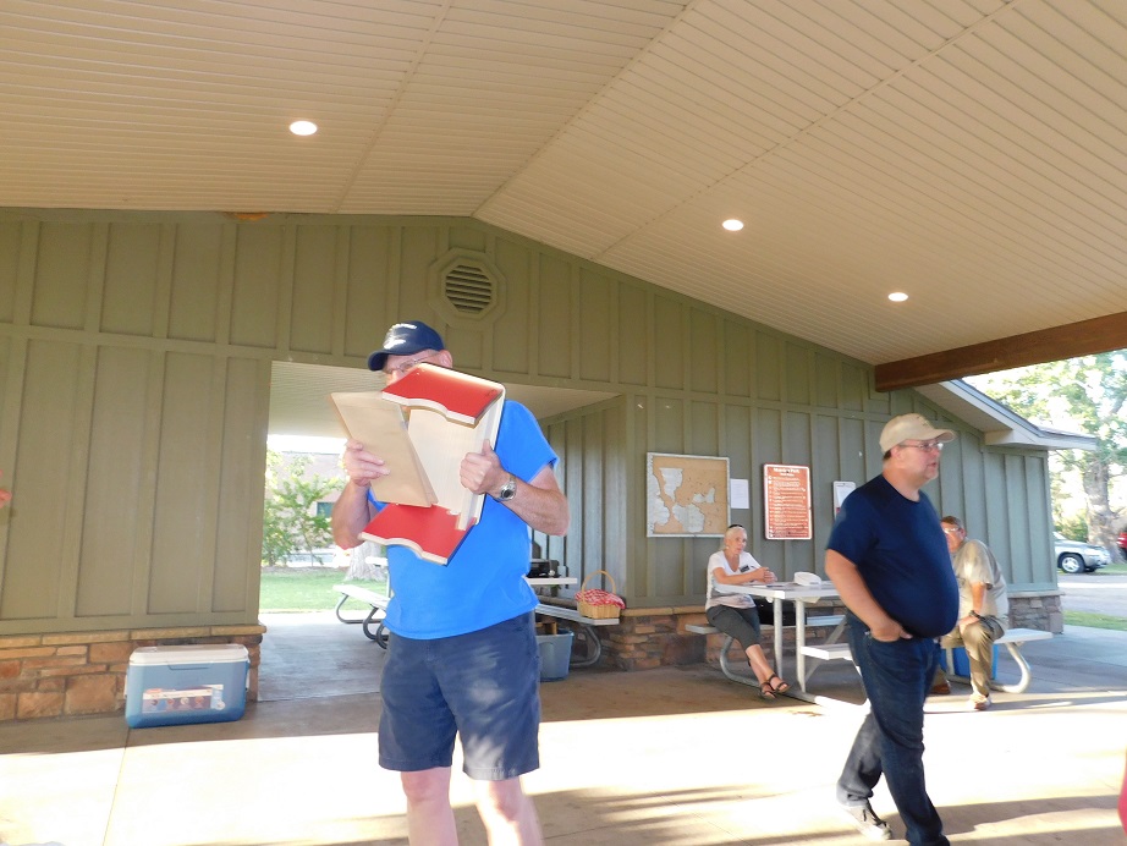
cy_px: 423
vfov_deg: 56.8
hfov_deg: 71.6
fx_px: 782
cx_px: 564
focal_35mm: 24
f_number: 3
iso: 200
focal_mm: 4.1
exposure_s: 1/30
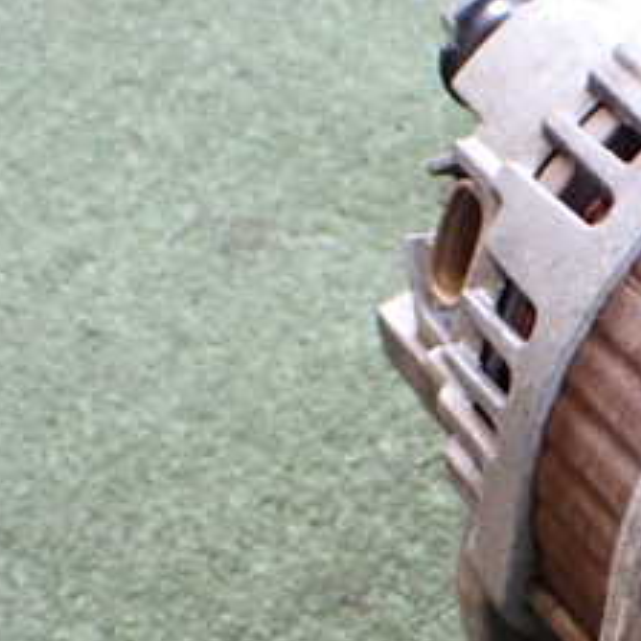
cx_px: 770
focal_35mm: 112
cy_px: 483
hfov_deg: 15.0
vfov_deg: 15.5
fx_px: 2346
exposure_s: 1/160
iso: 800
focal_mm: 8.4
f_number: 3.1
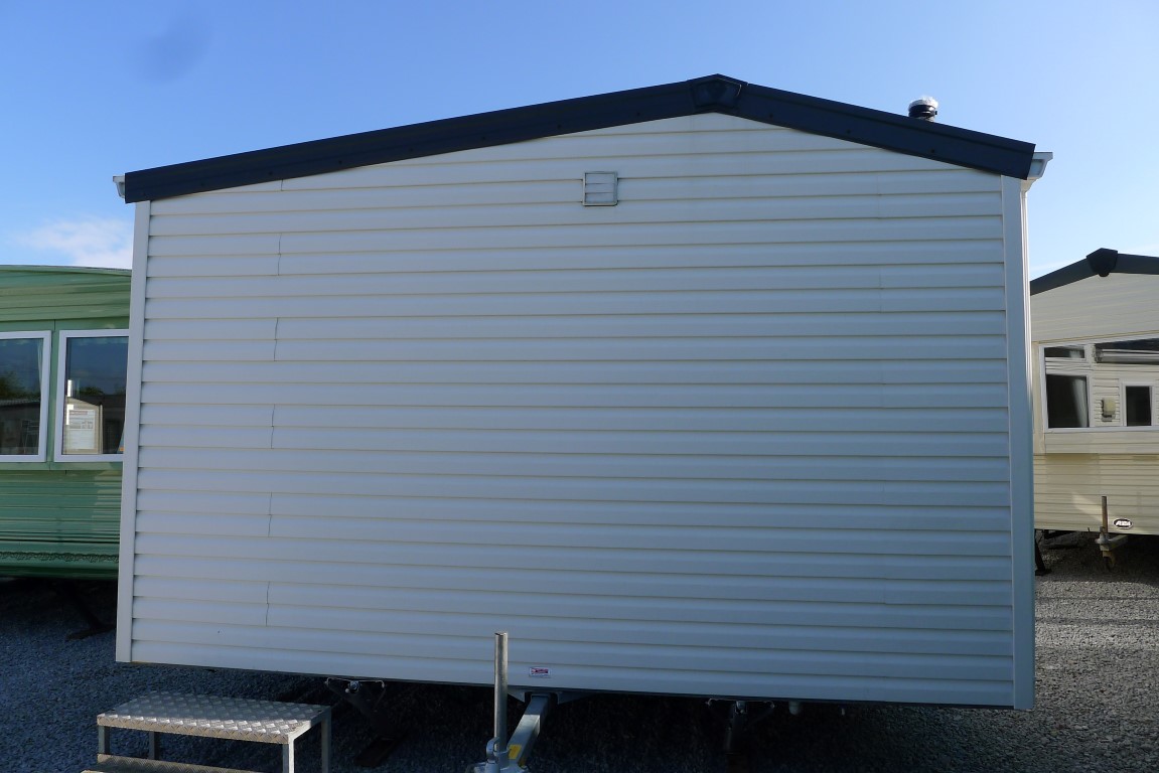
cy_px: 386
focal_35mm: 24
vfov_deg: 53.2
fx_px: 773
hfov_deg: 73.7
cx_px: 580
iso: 80
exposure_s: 1/500
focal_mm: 5.1
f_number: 4
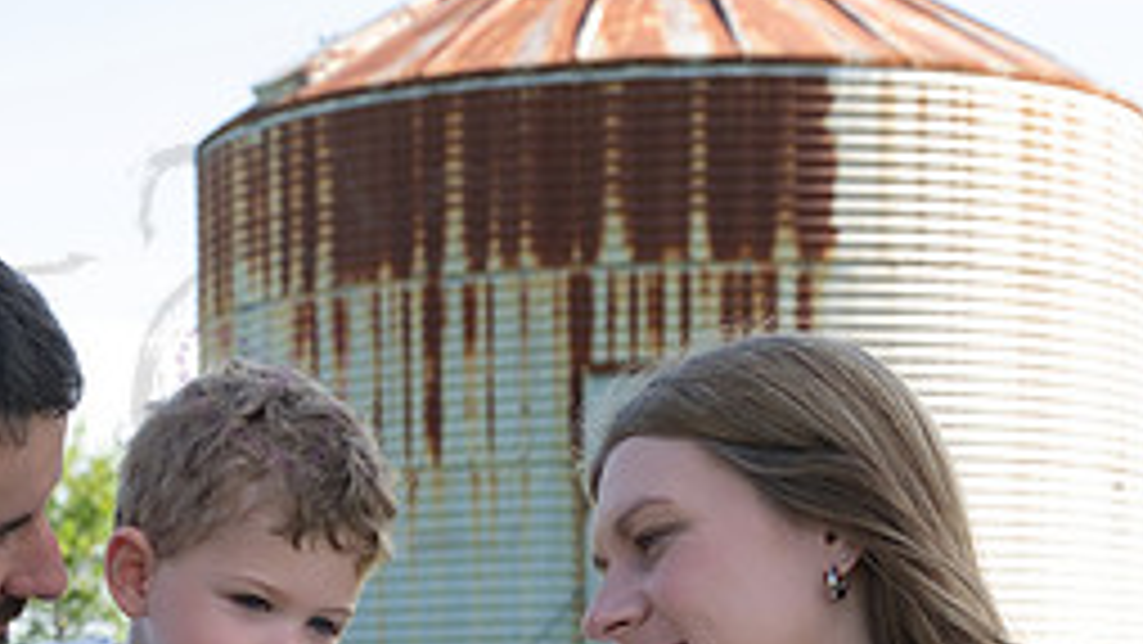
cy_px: 914
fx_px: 3183
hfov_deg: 20.2
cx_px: 288
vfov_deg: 11.2
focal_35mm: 105
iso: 400
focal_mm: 44
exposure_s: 1/320
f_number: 6.3
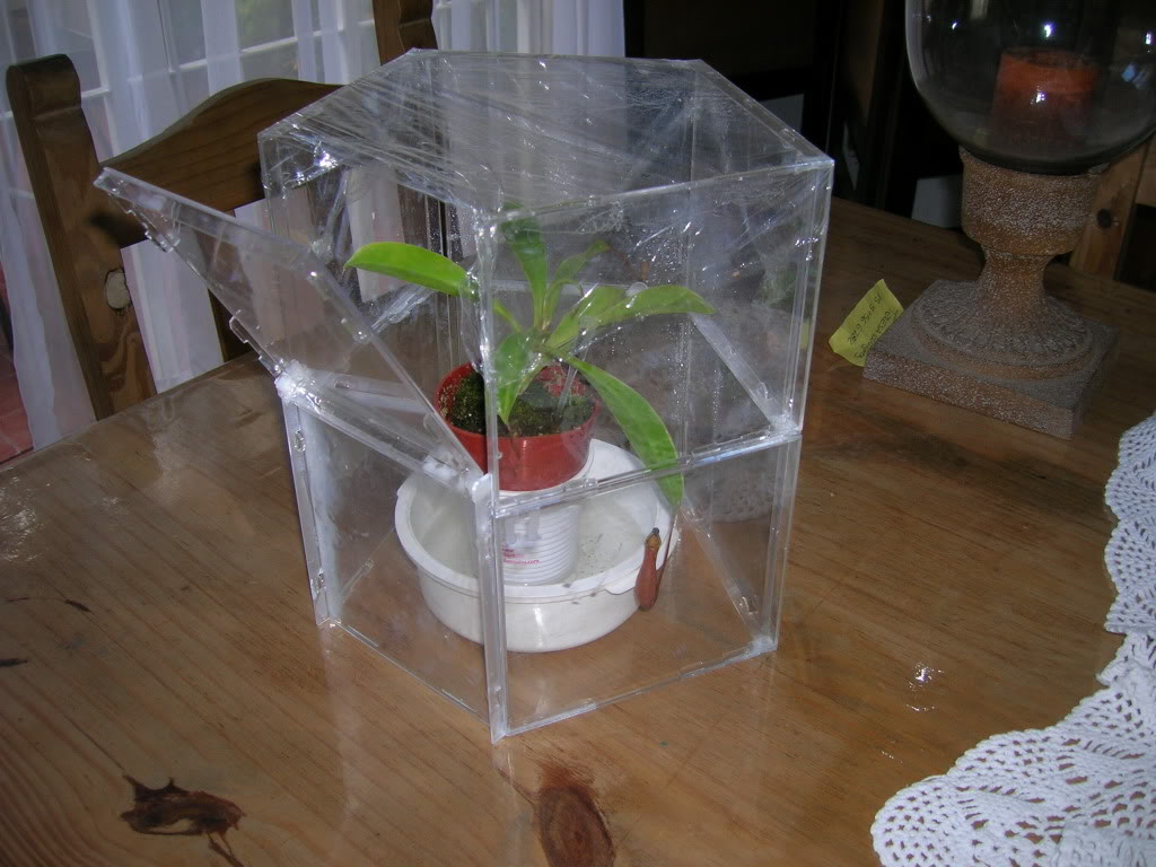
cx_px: 578
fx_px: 1135
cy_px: 434
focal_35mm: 34
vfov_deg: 41.8
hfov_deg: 54.0
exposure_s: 1/60.1
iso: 50
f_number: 2.9
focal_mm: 5.7
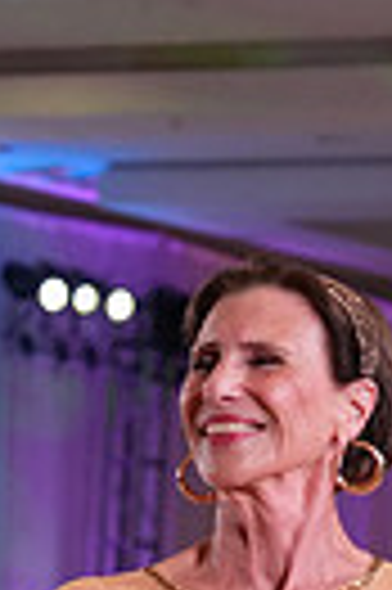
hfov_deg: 4.5
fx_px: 4929
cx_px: 381
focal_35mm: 301
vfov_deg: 6.7
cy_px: 1081
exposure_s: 1/500
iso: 2500
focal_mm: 68
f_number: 4
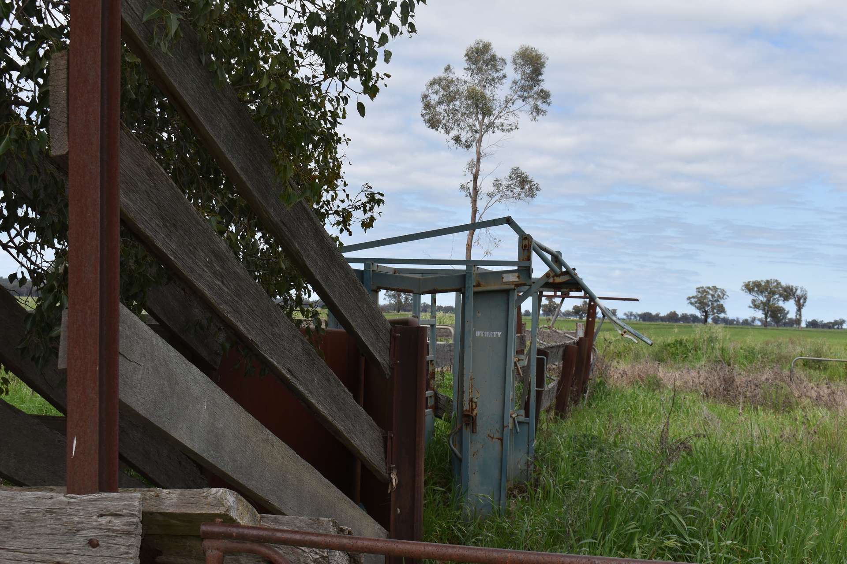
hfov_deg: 38.9
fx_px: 1200
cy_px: 282
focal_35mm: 51
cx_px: 424
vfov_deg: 26.5
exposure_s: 1/200
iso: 100
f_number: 9
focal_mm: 34
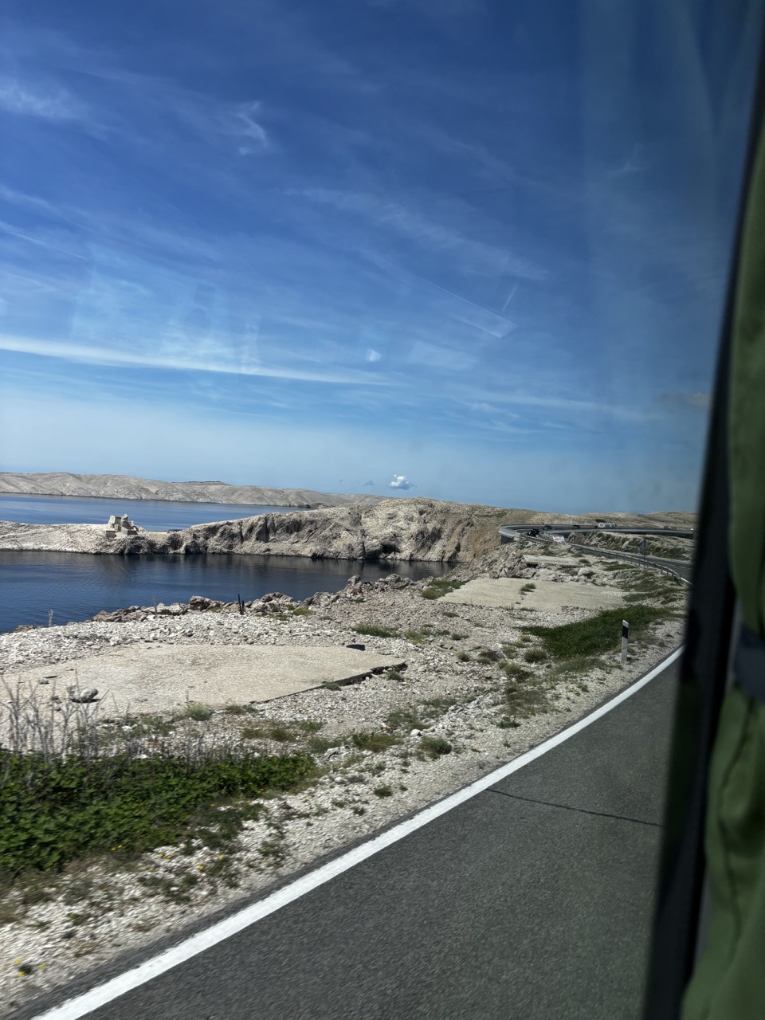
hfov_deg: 53.1
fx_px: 766
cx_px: 382
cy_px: 510
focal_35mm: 26
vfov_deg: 67.3
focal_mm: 5.96
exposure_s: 1/594
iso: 50
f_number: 1.6
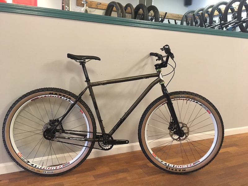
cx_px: 124
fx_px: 208
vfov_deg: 48.2
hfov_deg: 61.7
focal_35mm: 29
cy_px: 93
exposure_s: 1/24
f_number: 2.2
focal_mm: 4.15
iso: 200
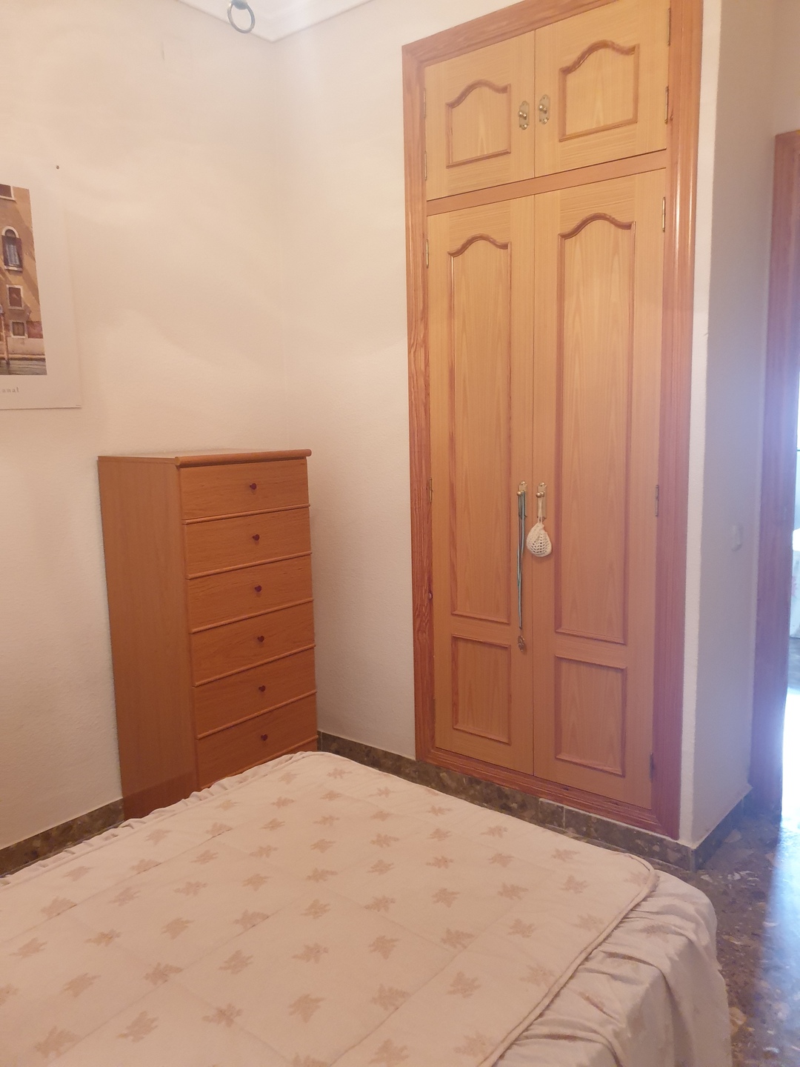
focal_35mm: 26
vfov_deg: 67.3
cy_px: 534
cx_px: 400
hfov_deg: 53.1
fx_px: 801
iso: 320
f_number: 1.5
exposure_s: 1/33
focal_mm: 4.3
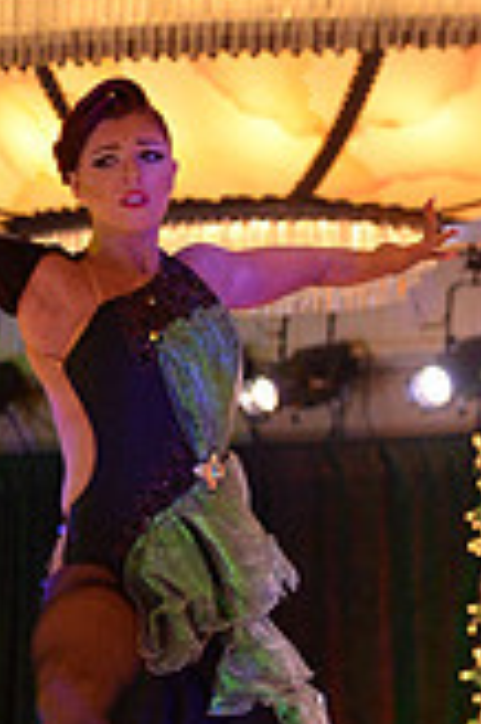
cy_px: 1011
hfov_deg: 3.2
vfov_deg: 4.8
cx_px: 276
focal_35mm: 425
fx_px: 8535
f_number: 5
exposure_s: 1/250
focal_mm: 120
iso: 5000
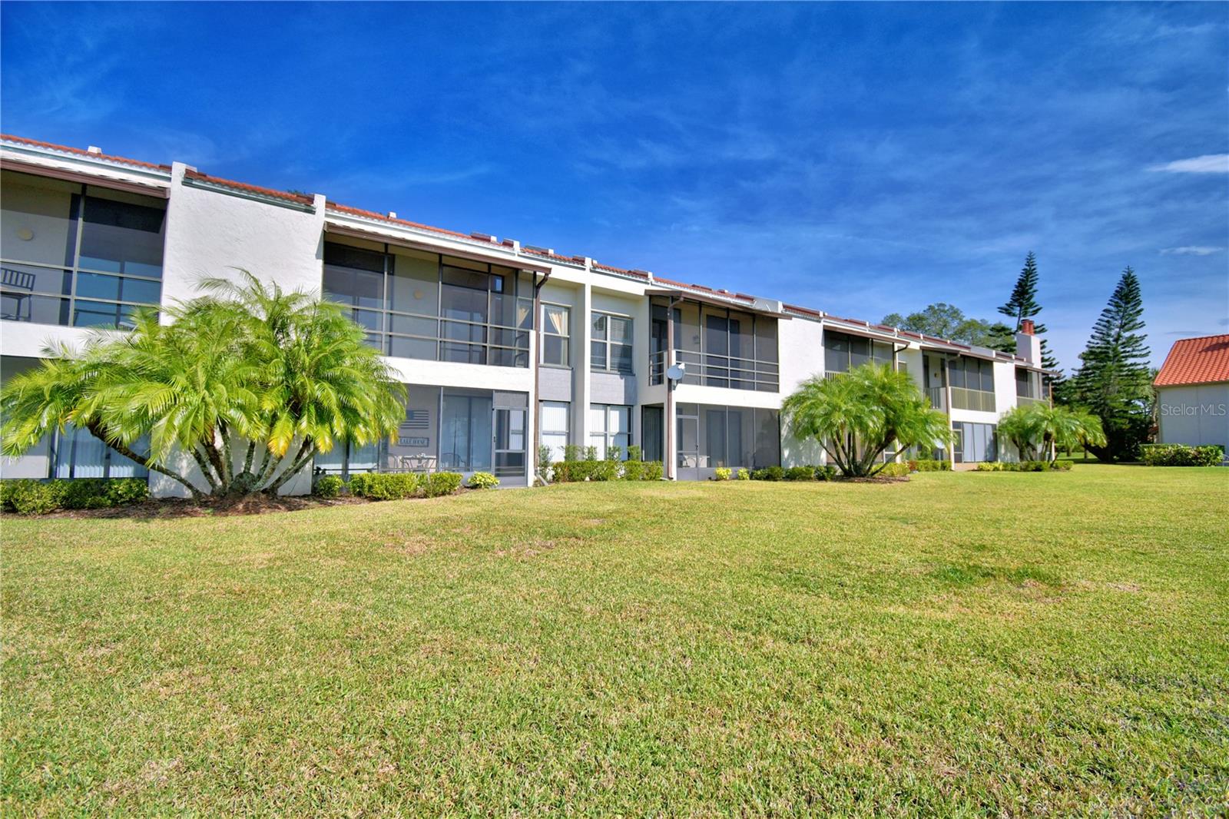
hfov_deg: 100.4
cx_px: 614
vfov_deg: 77.3
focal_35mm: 15
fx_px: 512
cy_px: 410
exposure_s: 1/1600
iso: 100
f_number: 4.5
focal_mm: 10
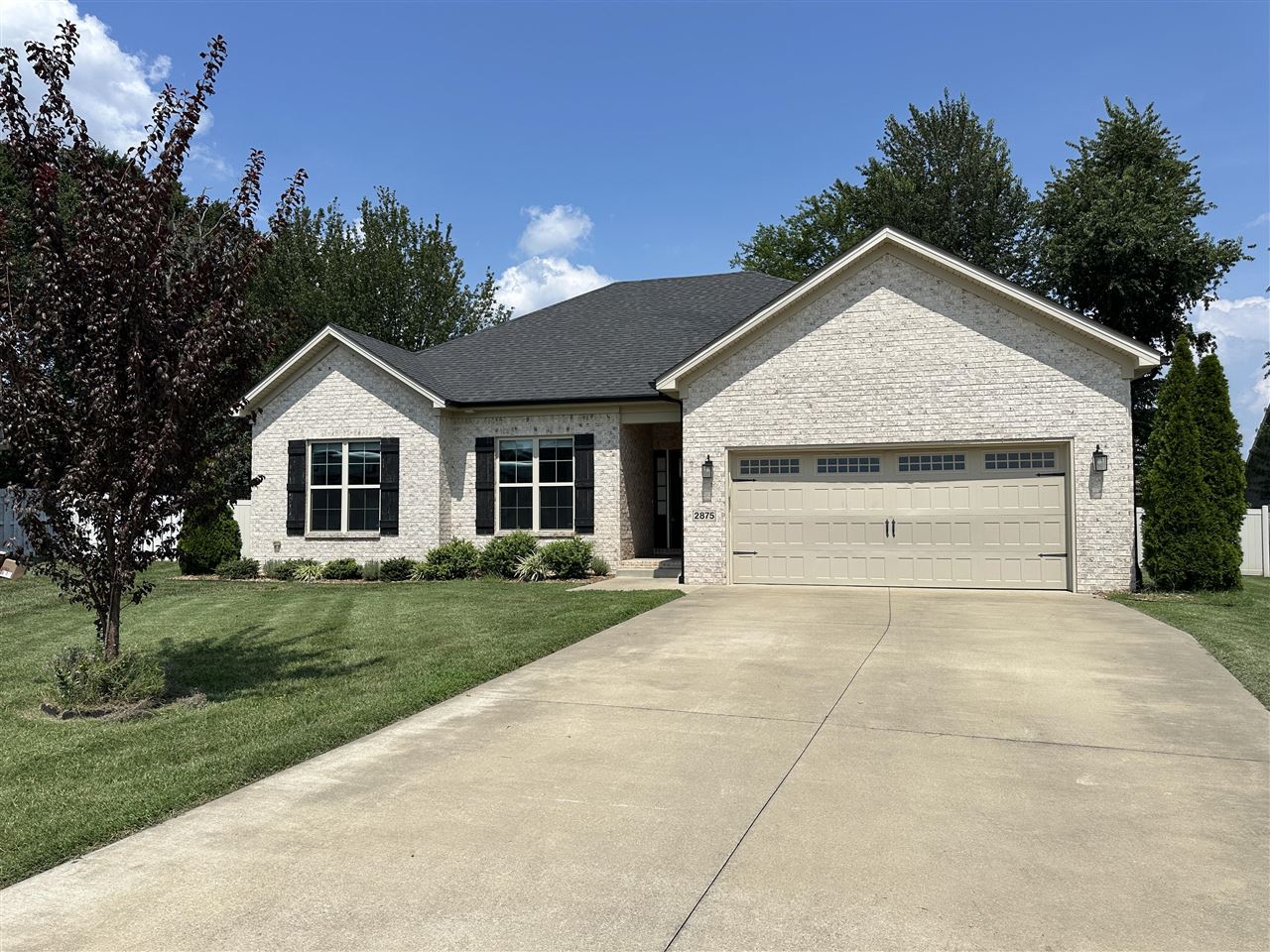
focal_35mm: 24
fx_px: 881
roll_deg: +0.0
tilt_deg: +2.4
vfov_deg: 56.8
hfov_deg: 71.6
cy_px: 476
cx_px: 635
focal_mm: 6.86
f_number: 1.78
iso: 80
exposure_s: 1/7576
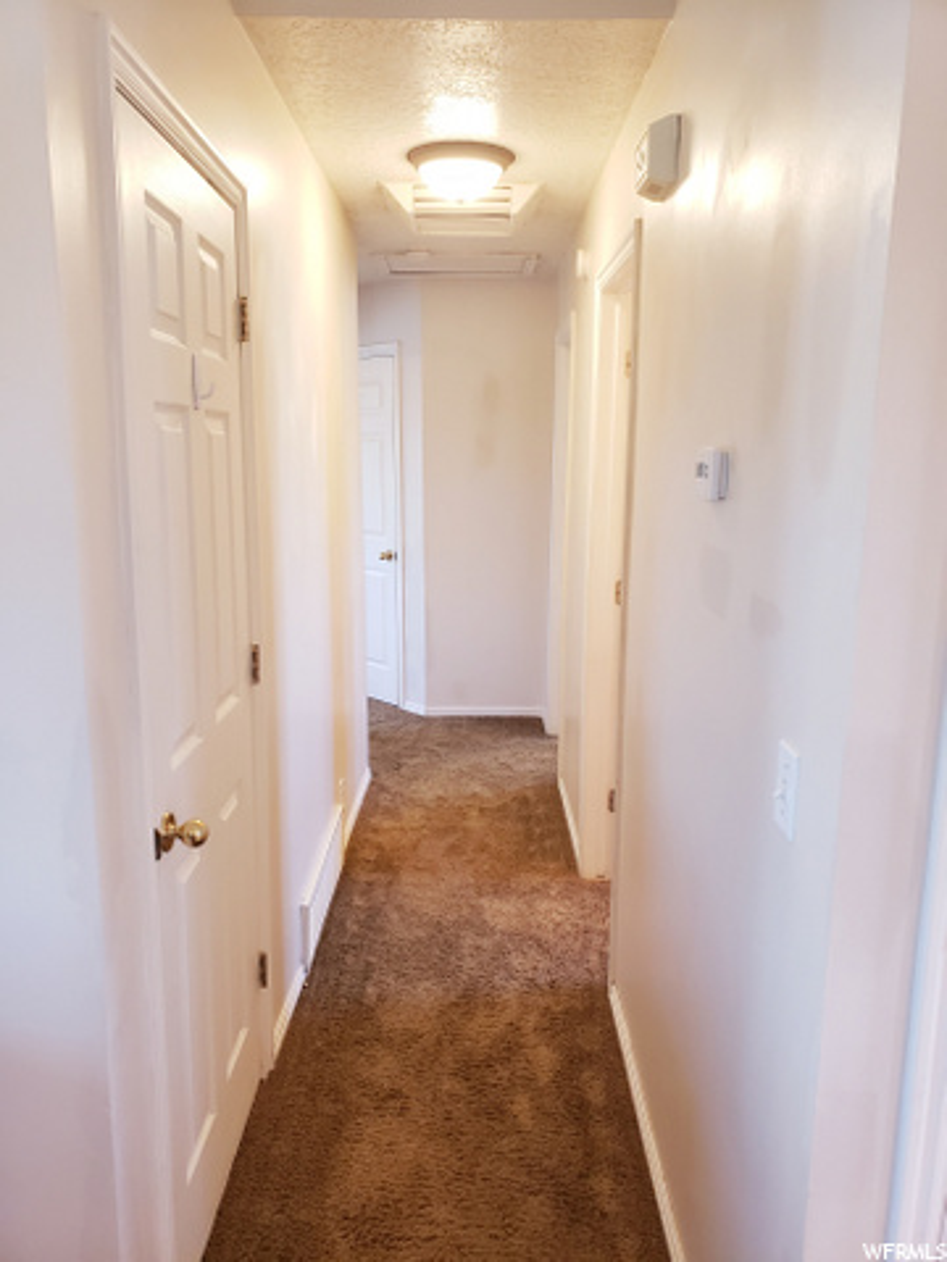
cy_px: 631
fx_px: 948
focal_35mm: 26
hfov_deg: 53.1
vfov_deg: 67.3
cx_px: 474
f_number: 2.4
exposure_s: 1/40
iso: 320
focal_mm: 4.3
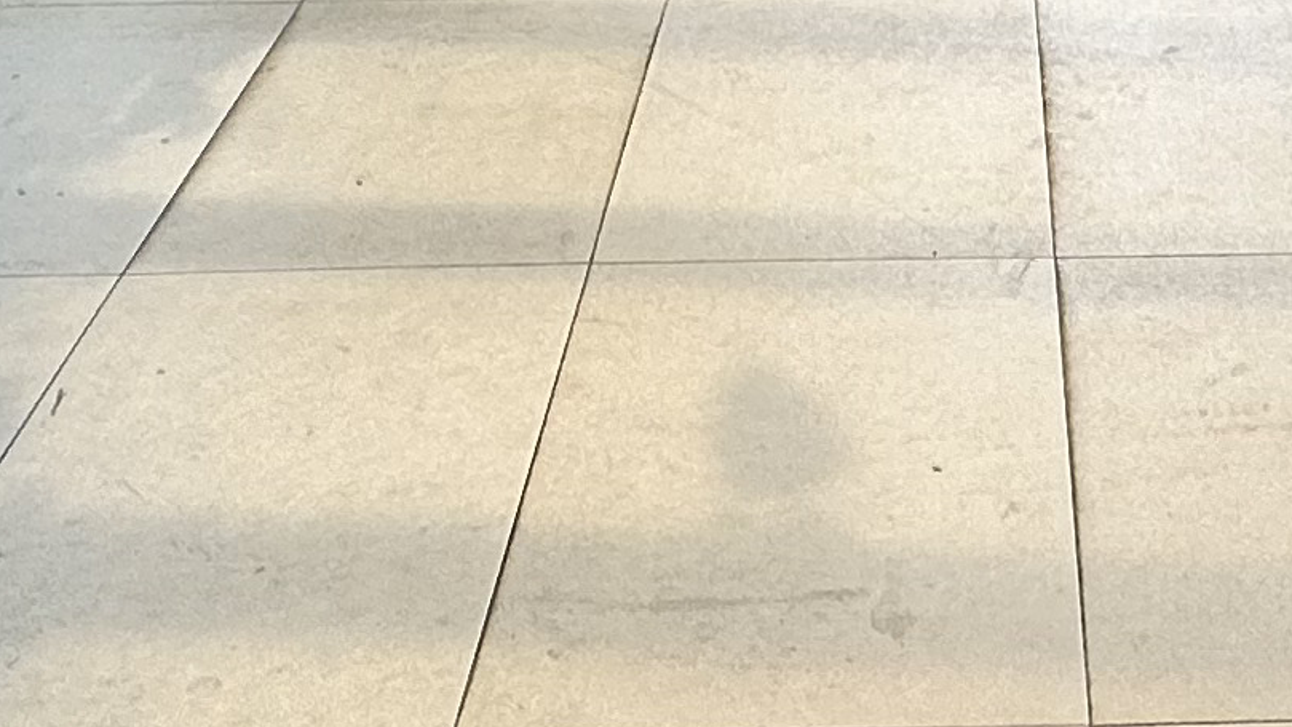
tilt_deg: +5.2
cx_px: 1005
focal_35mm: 76
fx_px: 2604
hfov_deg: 27.4
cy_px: -1246
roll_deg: -1.3
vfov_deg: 11.6
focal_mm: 2.22
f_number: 2.2
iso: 40
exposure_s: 1/155
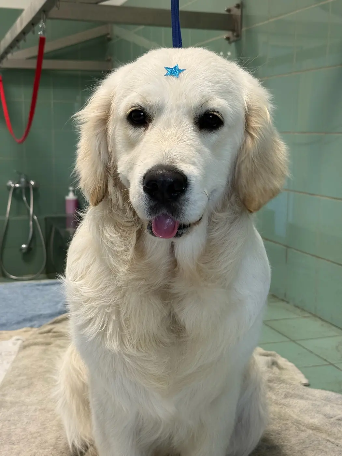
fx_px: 632
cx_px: 171
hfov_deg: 30.3
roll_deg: -0.3
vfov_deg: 39.7
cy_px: 228
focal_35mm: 48
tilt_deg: -8.2
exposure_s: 1/60
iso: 100
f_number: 1.78
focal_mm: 6.76
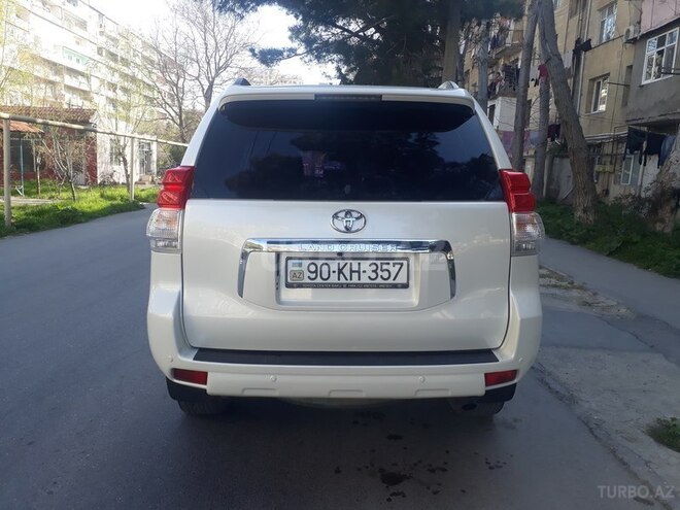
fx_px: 530
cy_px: 255
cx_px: 340
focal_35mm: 27
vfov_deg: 51.4
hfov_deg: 65.3
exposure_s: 1/300
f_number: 1.9
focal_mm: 3.6
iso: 40
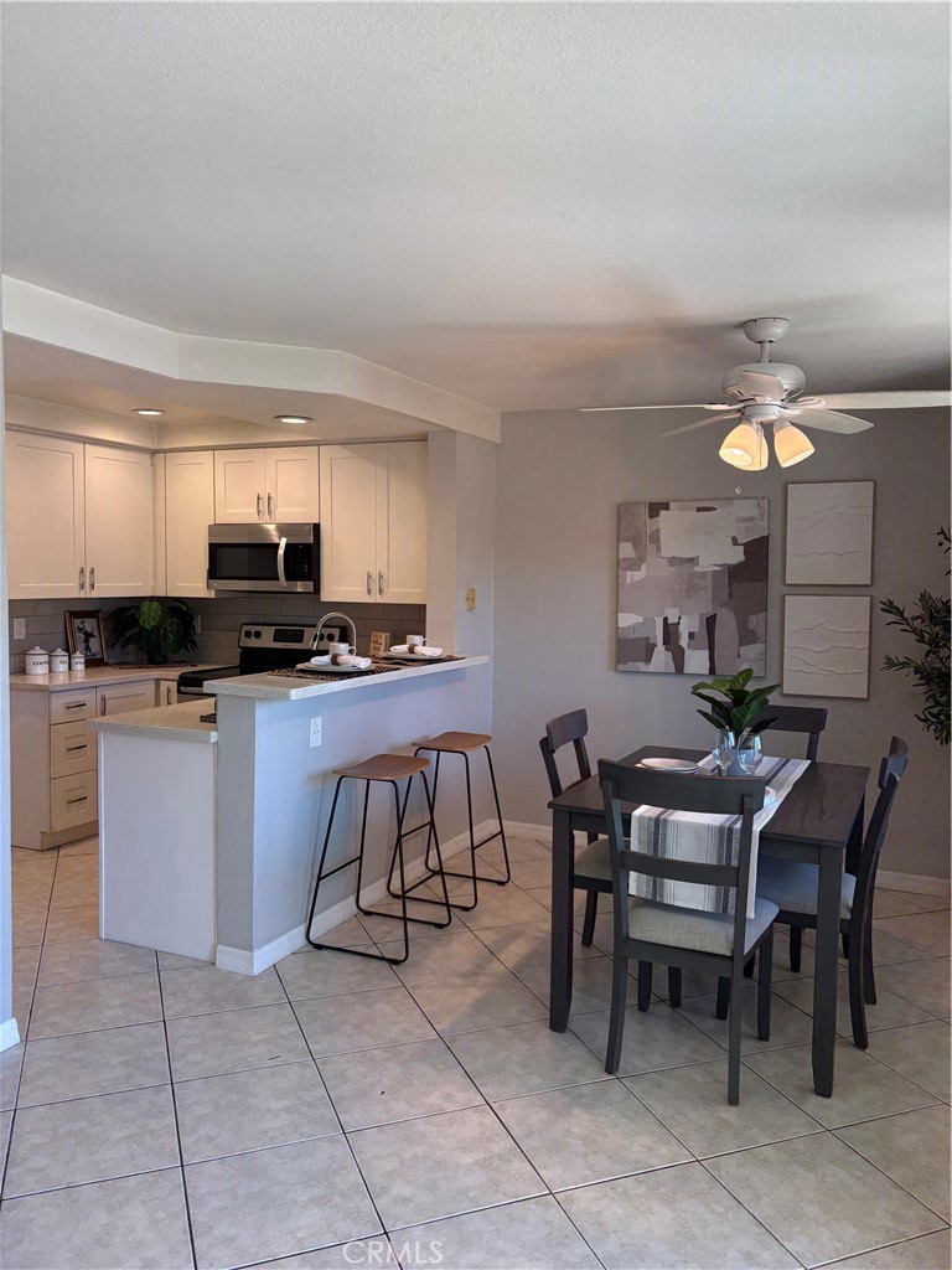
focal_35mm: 26
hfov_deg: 53.1
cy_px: 635
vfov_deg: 67.3
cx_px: 476
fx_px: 953
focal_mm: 5.96
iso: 125
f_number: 1.6
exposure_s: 1/206
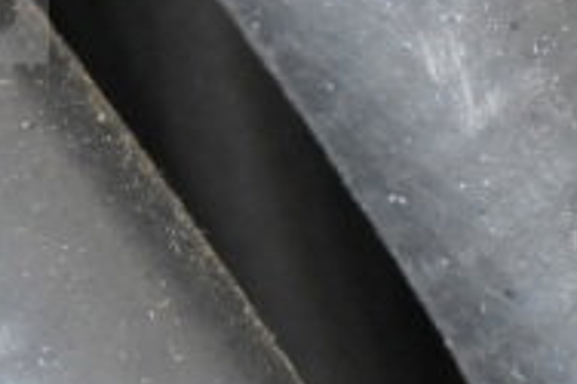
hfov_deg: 7.6
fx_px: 4286
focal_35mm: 268
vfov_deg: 5.1
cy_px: -180
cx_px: -298
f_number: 7.1
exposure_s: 1/200
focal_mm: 55
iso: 6400
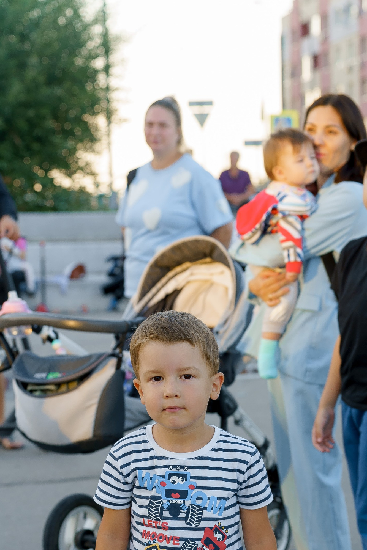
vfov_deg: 20.7
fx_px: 1468
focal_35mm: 96
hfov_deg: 14.1
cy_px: 520
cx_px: 342
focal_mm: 50
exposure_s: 1/200
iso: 320
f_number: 3.5
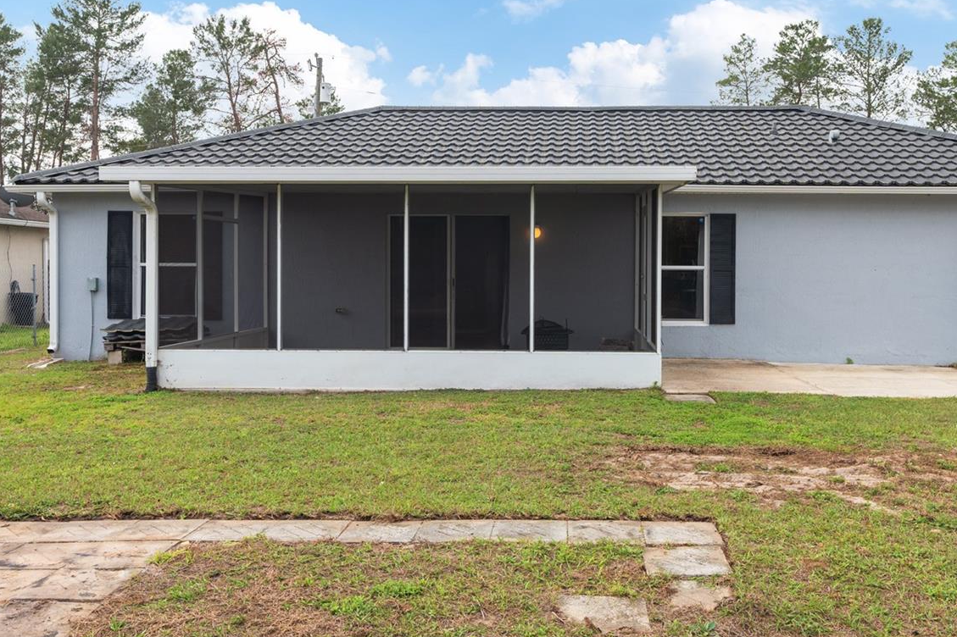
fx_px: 904
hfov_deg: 55.5
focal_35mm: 34
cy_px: 283
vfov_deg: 38.8
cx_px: 565
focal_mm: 24
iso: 100
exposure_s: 1/80
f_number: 7.1
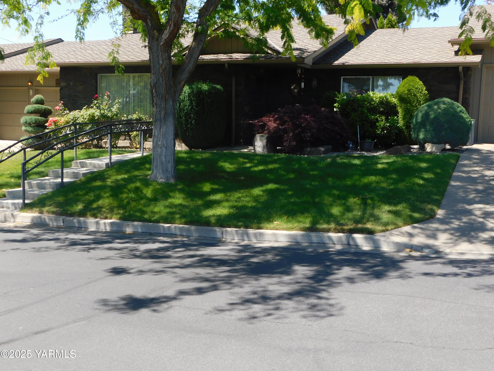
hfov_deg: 46.8
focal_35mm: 40
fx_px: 571
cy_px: 186
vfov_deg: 36.0
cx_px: 247
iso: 125
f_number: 3.6
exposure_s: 1/400
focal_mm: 7.1
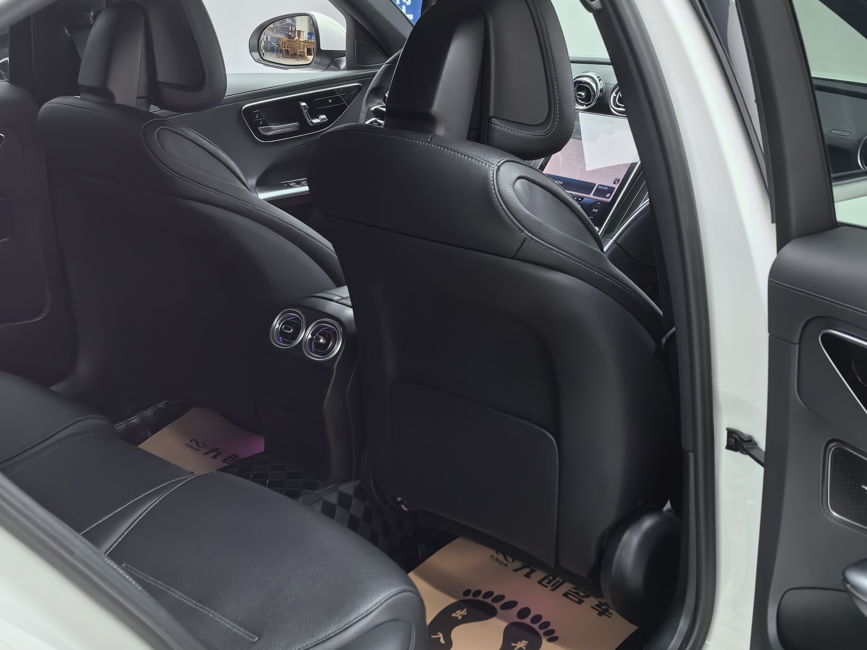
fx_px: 1152
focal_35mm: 46
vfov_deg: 31.5
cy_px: 338
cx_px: 441
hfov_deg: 41.2
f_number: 2
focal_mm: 5.72
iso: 50
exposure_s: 1/105
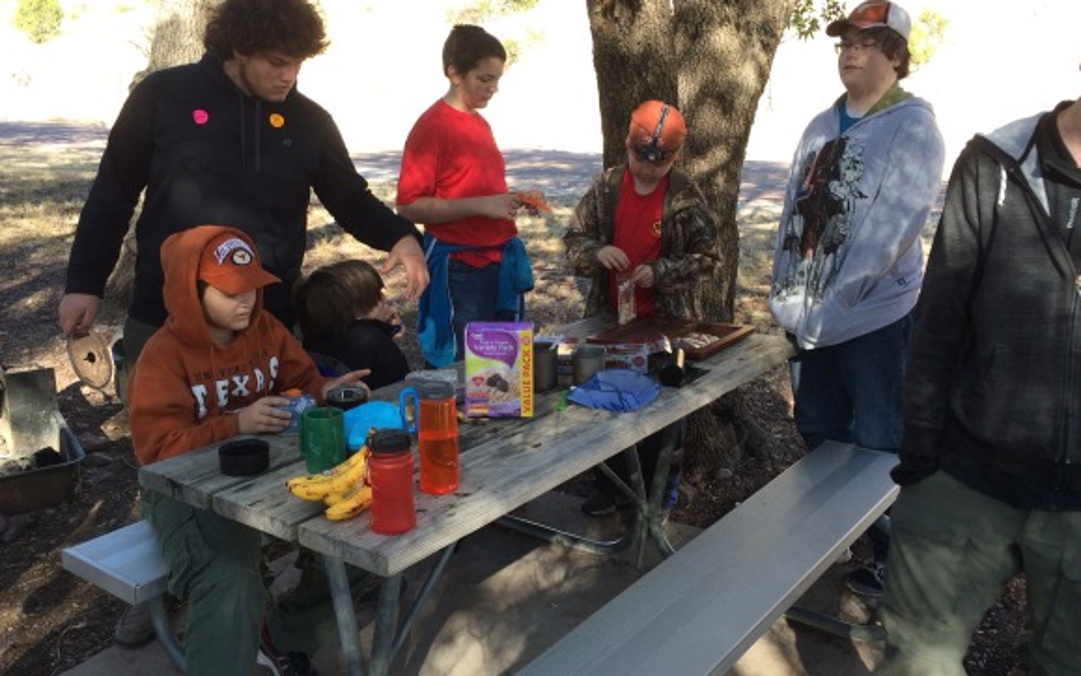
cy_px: 308
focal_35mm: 34
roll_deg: +1.3
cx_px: 549
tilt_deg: -12.4
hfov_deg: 56.7
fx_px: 1002
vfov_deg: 37.3
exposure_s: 1/217
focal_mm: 4.15
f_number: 2.2
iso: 32
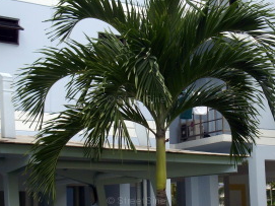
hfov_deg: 25.9
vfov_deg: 19.6
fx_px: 596
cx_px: 183
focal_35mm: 75
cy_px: 100
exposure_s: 1/250
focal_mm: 6.2
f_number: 2.8
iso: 80
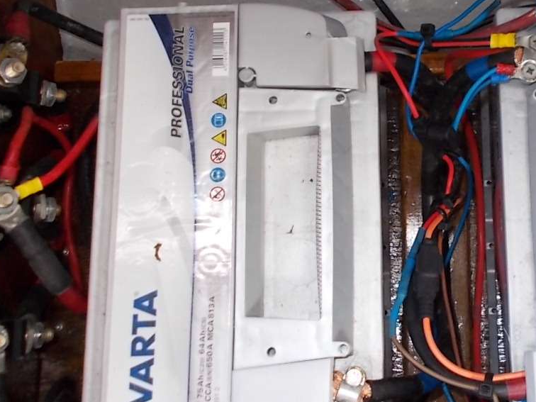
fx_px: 852
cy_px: 106
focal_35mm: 55
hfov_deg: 33.5
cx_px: 459
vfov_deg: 26.3
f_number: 3.2
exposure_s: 1/25
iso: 125
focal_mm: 4.6
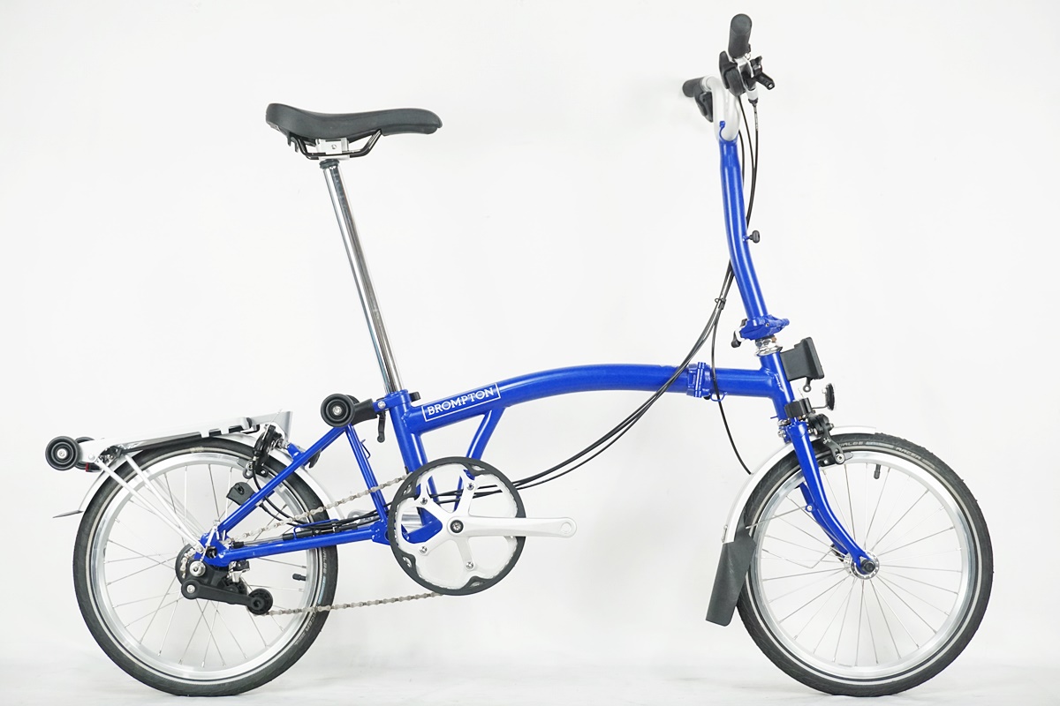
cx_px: 530
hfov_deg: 33.4
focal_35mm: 60
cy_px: 353
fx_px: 1767
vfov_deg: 22.6
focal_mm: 40
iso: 1600
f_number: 5.6
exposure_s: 1/80
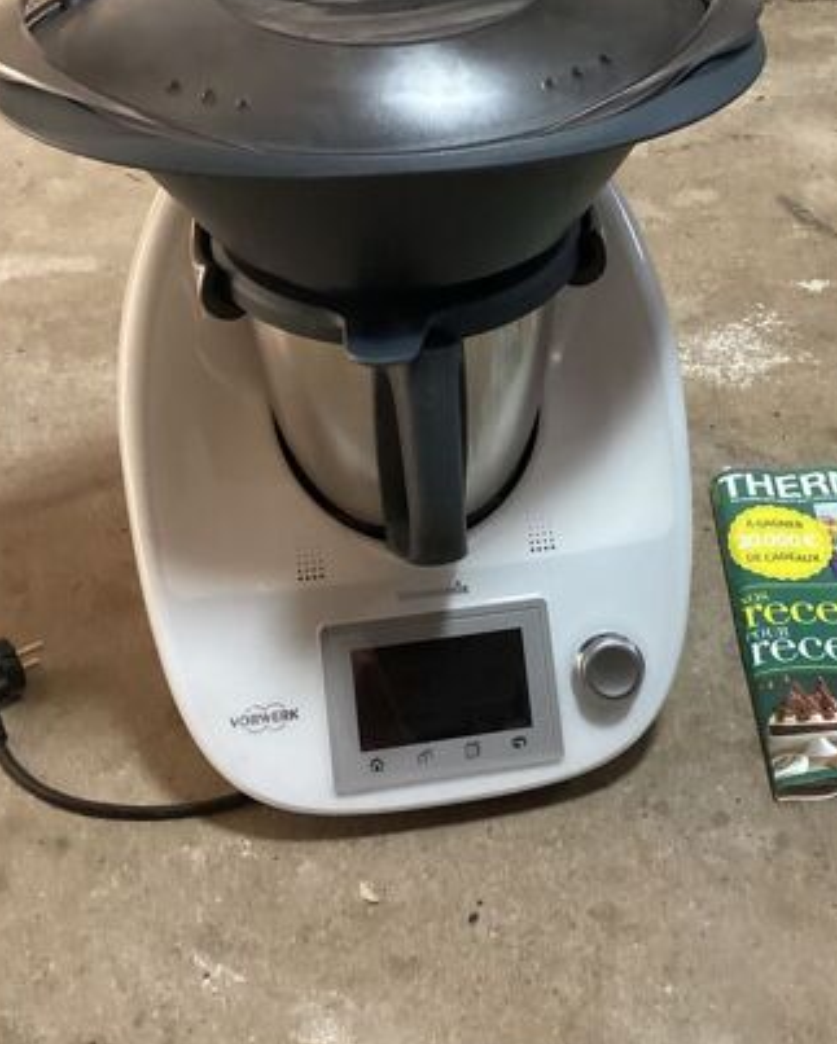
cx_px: 544
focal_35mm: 48
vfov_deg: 38.4
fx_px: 1485
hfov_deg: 31.3
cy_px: 363
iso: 320
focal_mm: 3.3
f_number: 2.4
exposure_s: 1/40
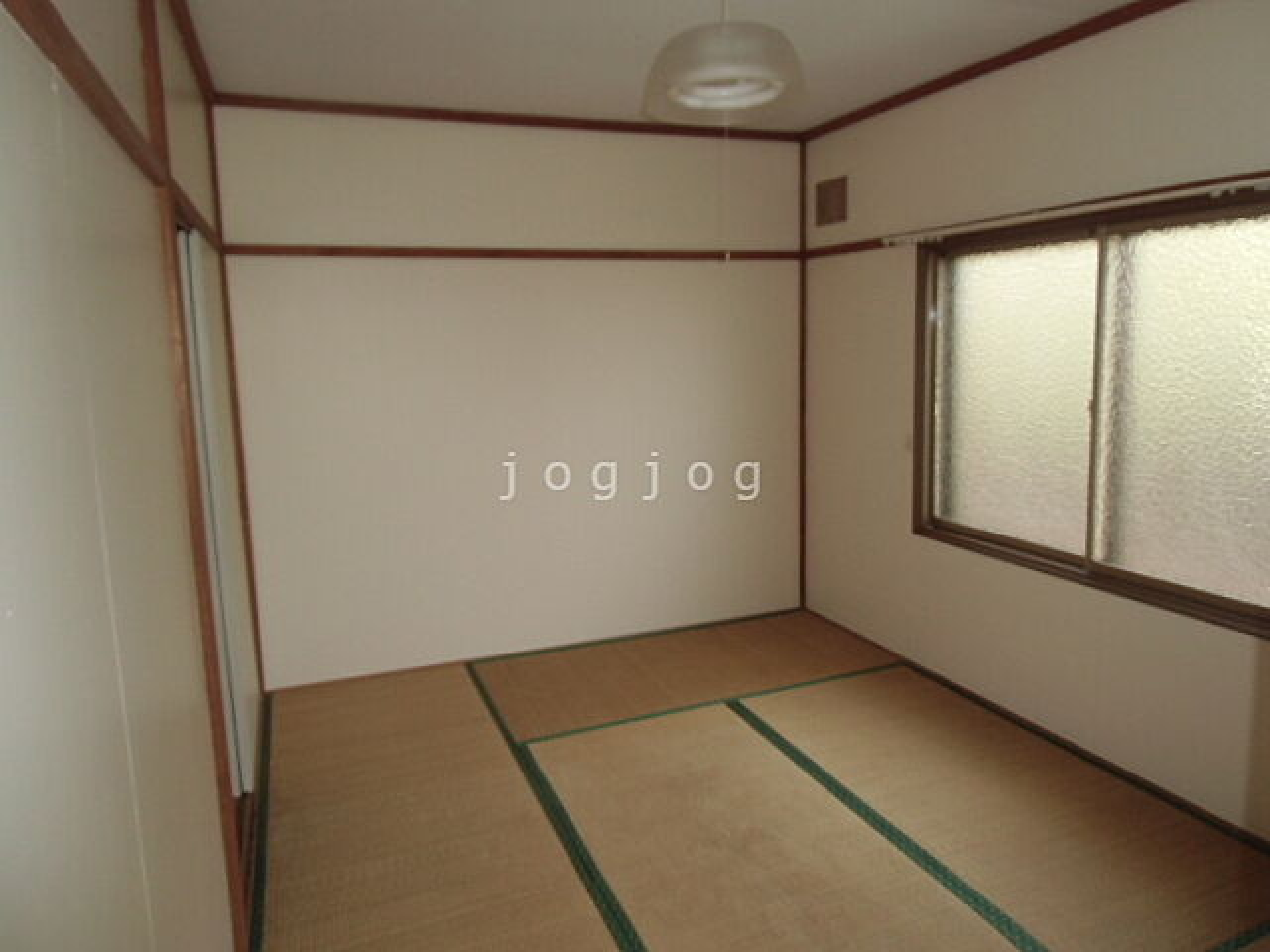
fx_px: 881
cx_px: 635
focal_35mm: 24
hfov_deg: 71.6
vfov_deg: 56.8
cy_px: 476
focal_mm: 4.24
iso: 200
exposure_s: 1/60
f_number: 3
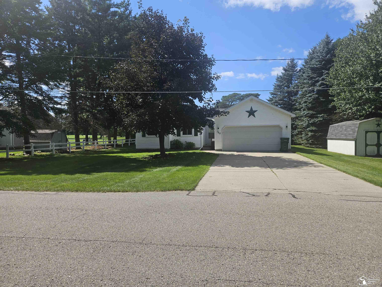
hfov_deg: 73.9
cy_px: 144
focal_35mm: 23
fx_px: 254
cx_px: 191
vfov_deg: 58.9
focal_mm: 5.4
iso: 25
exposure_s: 1/1686
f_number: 1.8
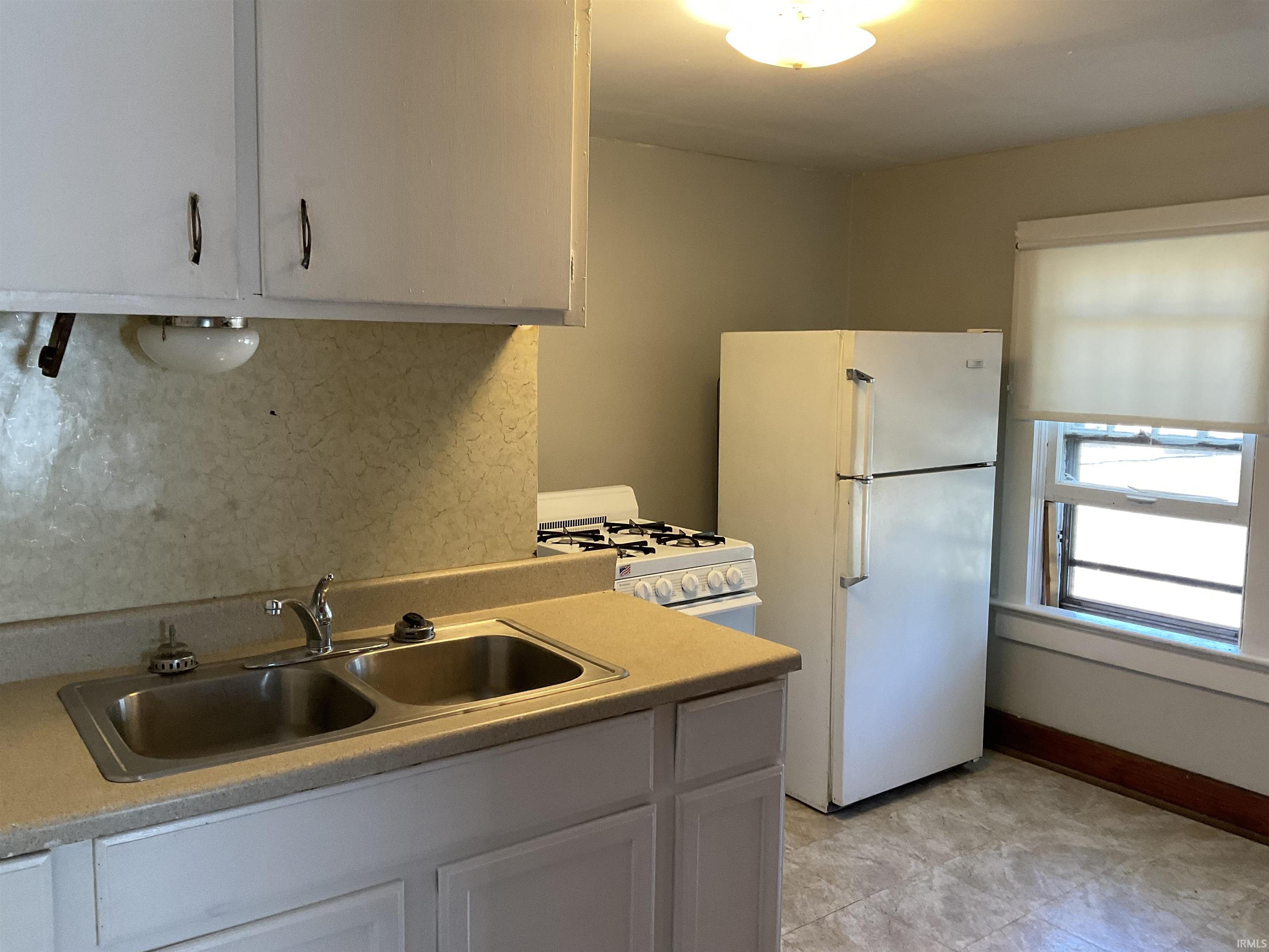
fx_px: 1063
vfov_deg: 48.2
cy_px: 476
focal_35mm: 29
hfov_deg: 61.7
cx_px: 634
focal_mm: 3
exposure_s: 1/60
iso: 100
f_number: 1.8
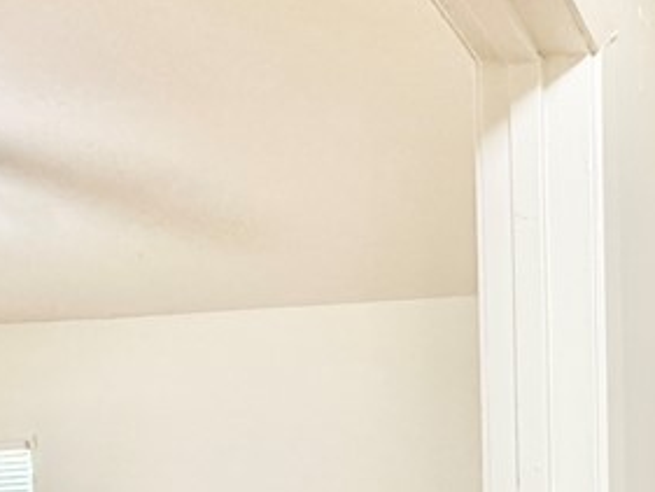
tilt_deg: -0.1
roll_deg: +0.9
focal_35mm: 51
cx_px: 769
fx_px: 965
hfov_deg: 31.8
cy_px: 665
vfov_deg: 24.4
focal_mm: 2.22
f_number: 2.2
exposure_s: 1/60
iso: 250
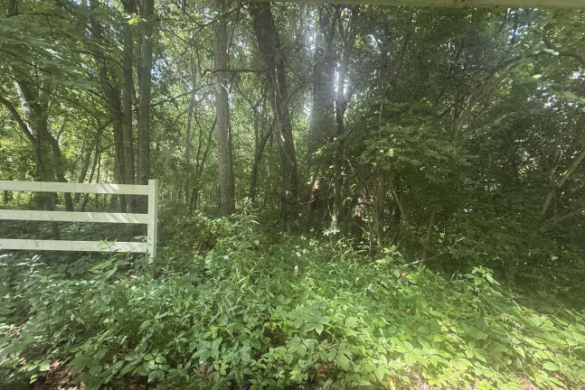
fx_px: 244
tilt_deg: +1.8
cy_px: 211
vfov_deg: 77.2
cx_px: 292
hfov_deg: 100.4
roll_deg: -0.5
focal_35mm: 15
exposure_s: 1/99
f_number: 2.2
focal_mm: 2.22
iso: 200
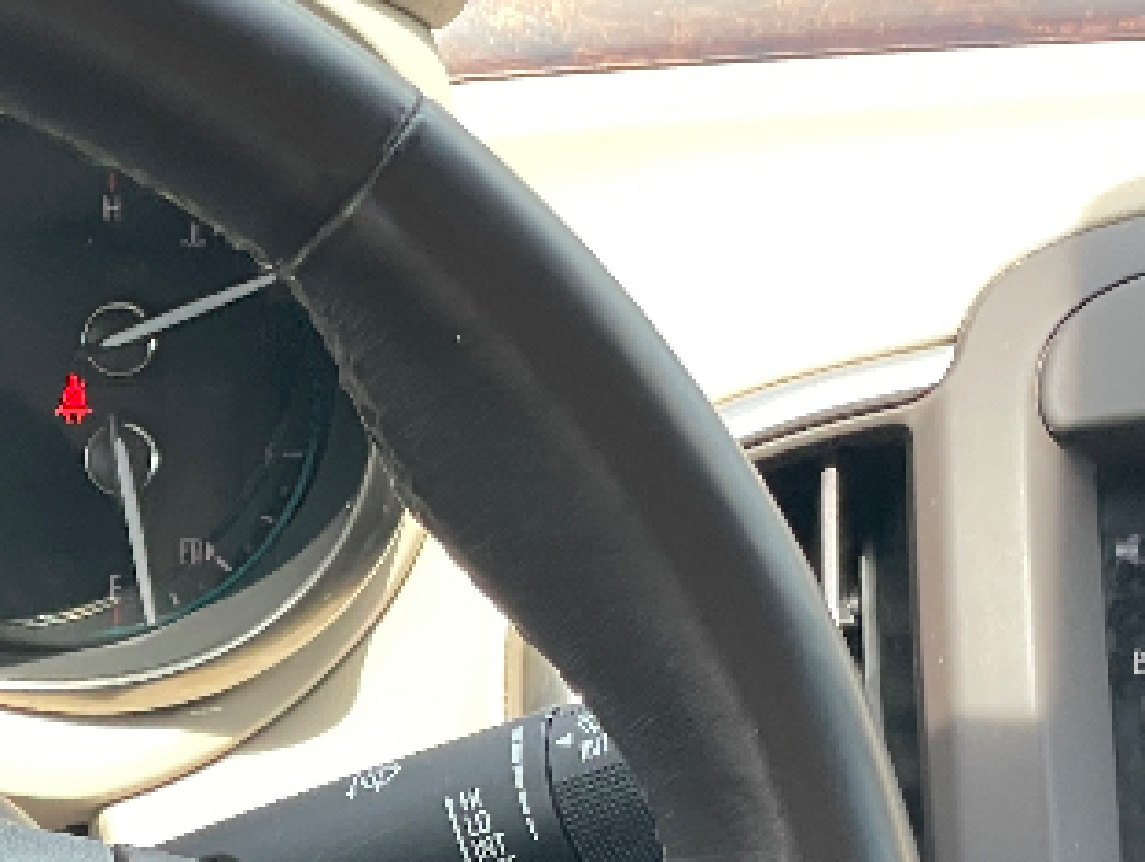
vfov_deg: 8.6
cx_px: -486
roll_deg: +1.1
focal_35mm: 171
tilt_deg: -32.5
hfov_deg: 11.2
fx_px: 5663
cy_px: 1179
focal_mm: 6
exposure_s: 1/122
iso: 50
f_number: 2
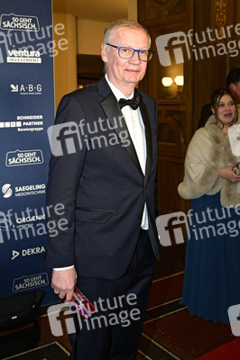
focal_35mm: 36
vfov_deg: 53.2
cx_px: 120
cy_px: 180
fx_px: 361
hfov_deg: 36.8
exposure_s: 1/200
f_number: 6.3
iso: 4000
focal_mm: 36
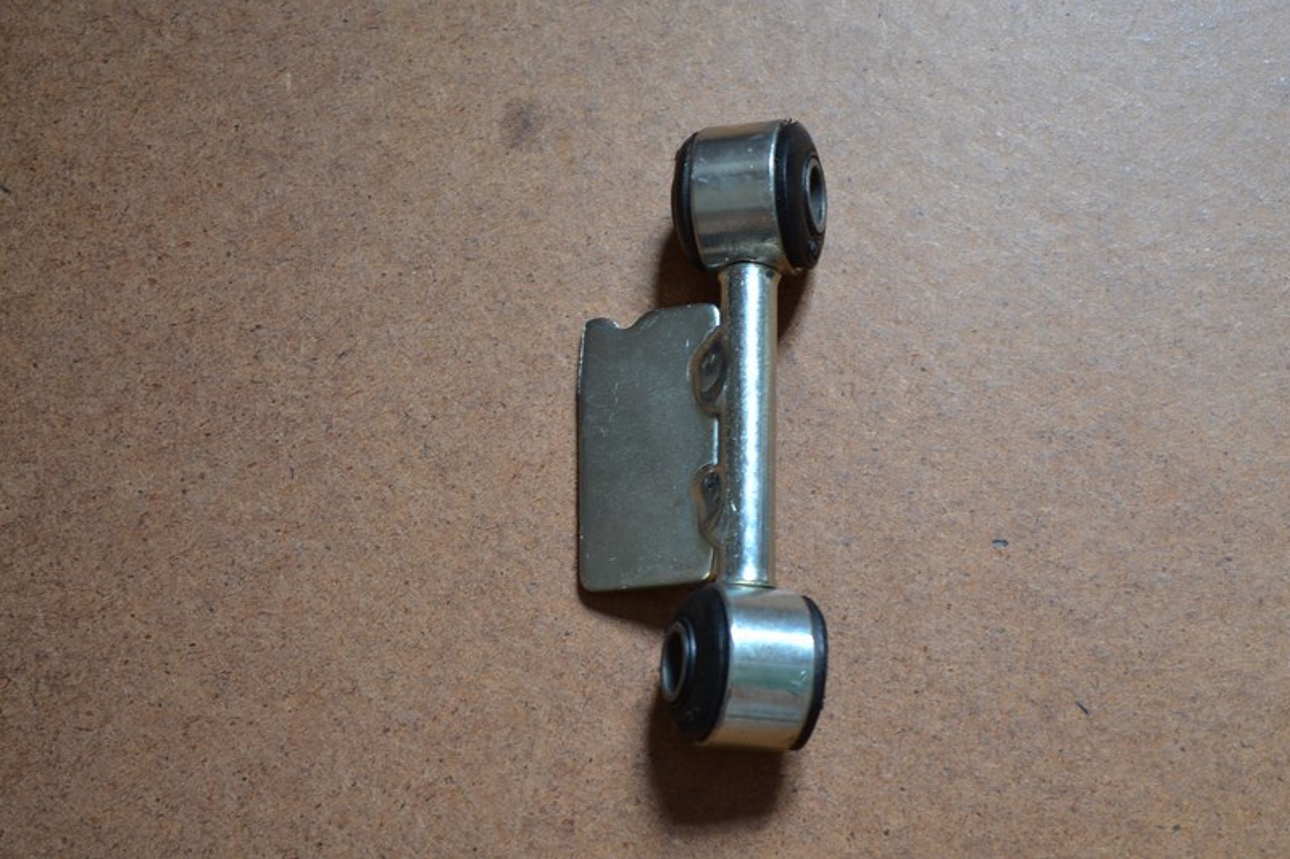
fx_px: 2472
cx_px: 645
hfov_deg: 29.2
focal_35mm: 69
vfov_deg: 19.7
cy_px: 430
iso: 400
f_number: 5.3
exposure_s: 1/15
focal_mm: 46
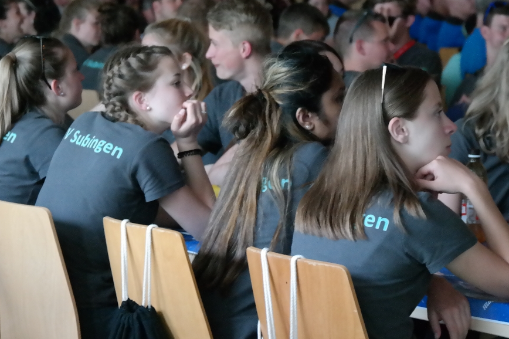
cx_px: 229
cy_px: 100
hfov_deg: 13.4
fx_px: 2162
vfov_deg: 9.0
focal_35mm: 153
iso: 3200
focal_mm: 54
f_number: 4
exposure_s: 1/80
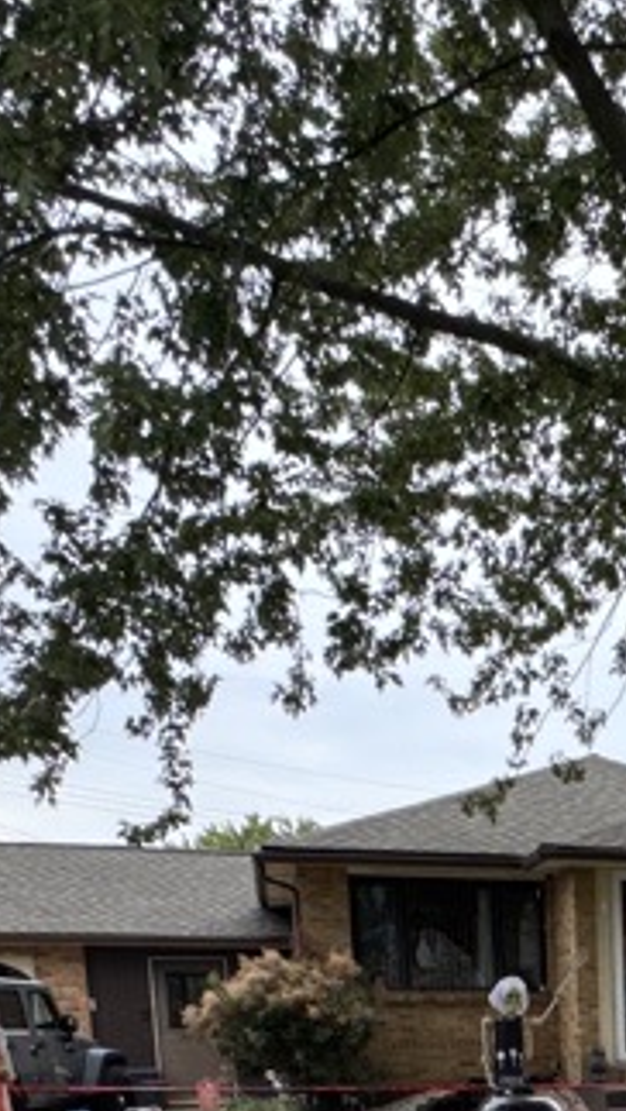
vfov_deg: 33.5
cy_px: 1310
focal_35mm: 51
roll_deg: -0.5
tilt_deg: -12.1
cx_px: 850
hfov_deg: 21.0
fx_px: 1503
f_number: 2.2
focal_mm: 2.22
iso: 125
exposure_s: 1/99
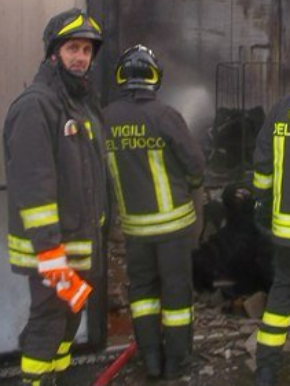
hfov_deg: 21.9
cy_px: 71
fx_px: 737
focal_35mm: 66
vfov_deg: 28.7
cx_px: 241
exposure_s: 1/100
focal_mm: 4.1
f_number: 3.3
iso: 80
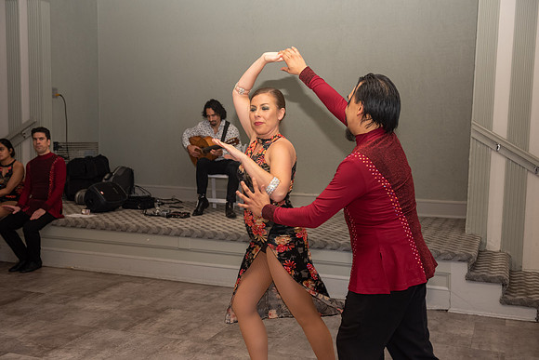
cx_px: 270
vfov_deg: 31.9
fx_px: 629
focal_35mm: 42
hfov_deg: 46.4
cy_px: 180
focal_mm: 42
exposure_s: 1/60
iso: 800
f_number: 4
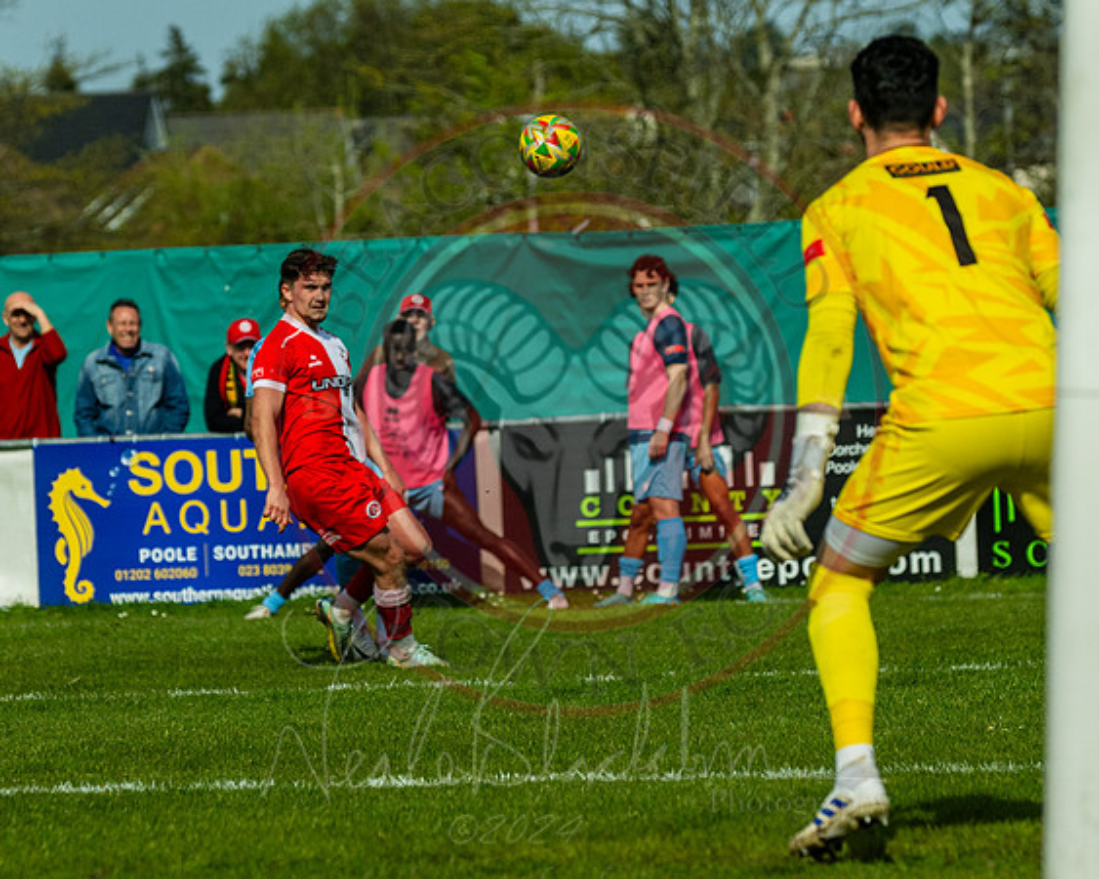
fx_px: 13373
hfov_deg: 4.7
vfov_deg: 3.8
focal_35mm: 411
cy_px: 418
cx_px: 296
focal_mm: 200
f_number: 4
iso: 400
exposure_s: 1/8000
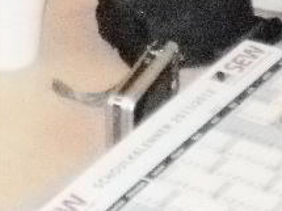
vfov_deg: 6.2
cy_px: -370
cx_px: 75
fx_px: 1840
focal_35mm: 226
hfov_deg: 8.8
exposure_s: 1/125
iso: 1600
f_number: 3.1
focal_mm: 6.3
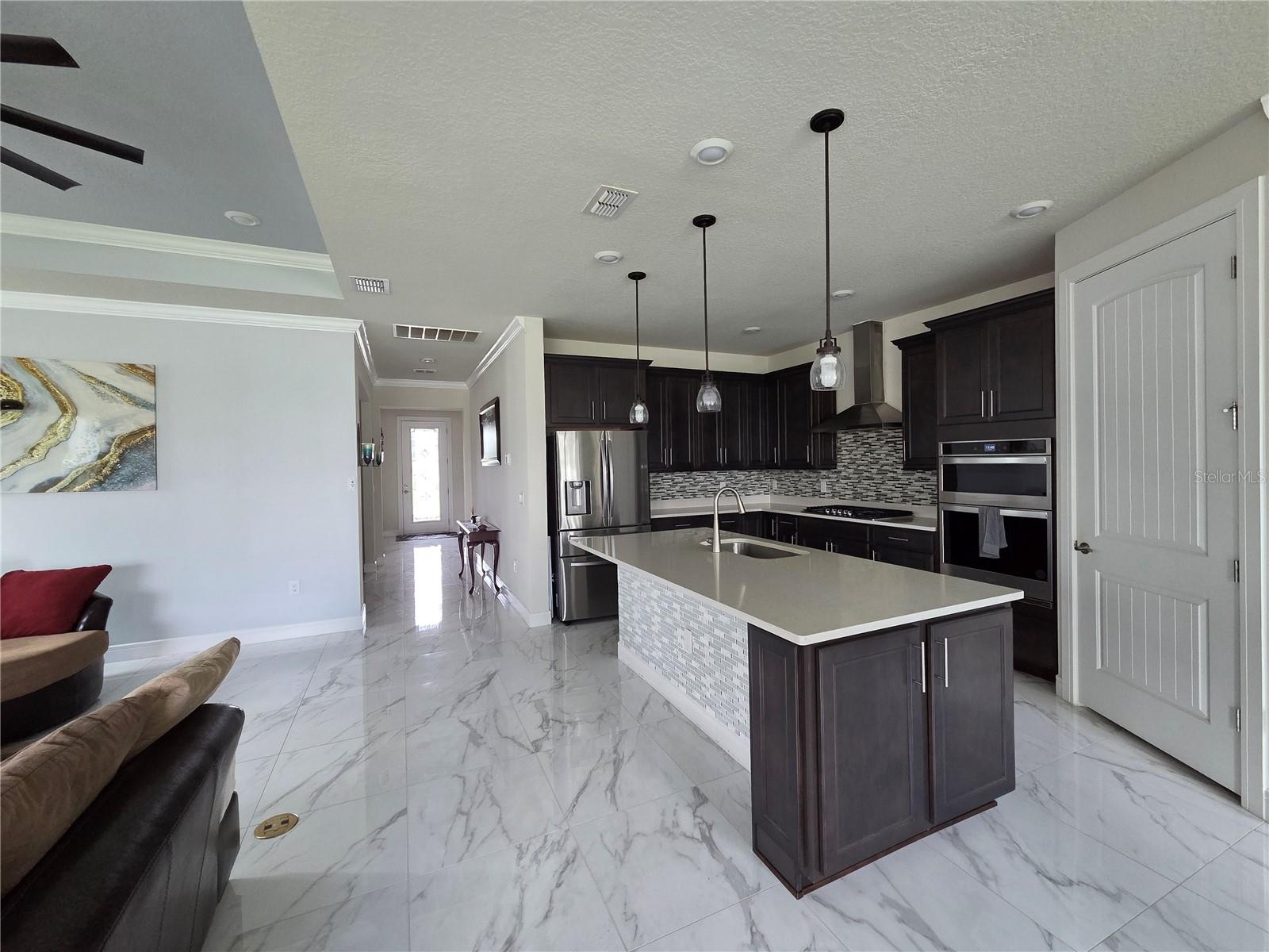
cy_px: 476
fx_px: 477
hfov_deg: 106.2
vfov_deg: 89.9
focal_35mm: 13
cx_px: 634
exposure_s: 1/60
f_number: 2.2
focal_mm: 2.2
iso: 320
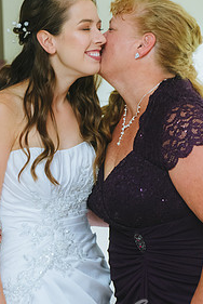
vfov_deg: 18.2
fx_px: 945
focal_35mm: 112
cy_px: 132
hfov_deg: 12.3
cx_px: 116
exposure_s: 1/160
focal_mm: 70
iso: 3200
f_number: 2.8
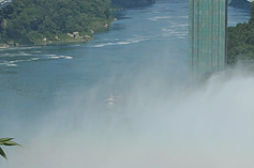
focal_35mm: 147
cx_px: 264
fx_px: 1035
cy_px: 83
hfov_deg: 13.8
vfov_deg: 9.3
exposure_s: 1/320
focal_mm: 40
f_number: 9
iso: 200
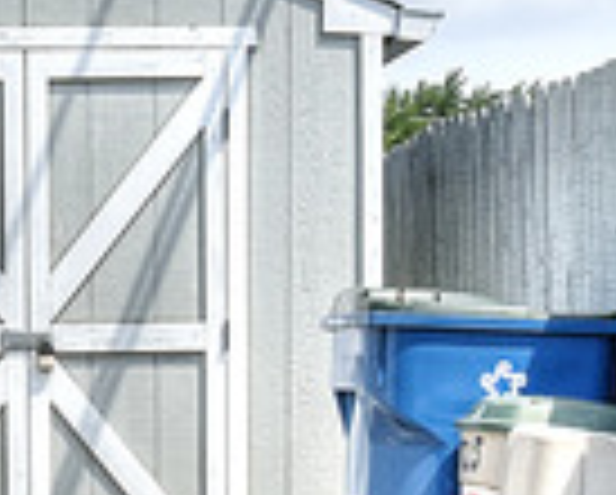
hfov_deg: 12.0
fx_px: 2885
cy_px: 443
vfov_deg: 9.8
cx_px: -54
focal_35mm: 158
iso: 100
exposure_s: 1/180
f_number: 11
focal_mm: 24
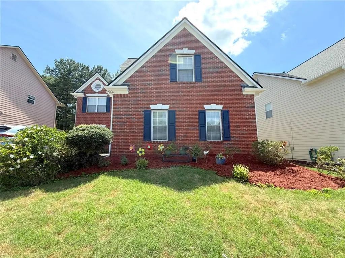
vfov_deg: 85.7
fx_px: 140
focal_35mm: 14
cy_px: 129
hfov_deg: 102.1
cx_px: 172
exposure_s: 1/770
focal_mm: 2.22
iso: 40
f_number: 2.2
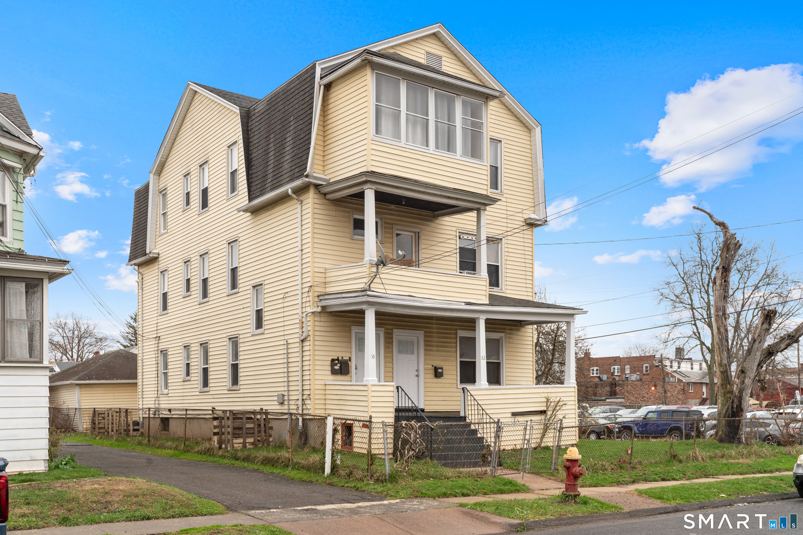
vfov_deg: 37.9
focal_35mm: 35
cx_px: 402
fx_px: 781
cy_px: 268
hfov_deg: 54.4
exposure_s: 1/80
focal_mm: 35
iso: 640
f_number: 10
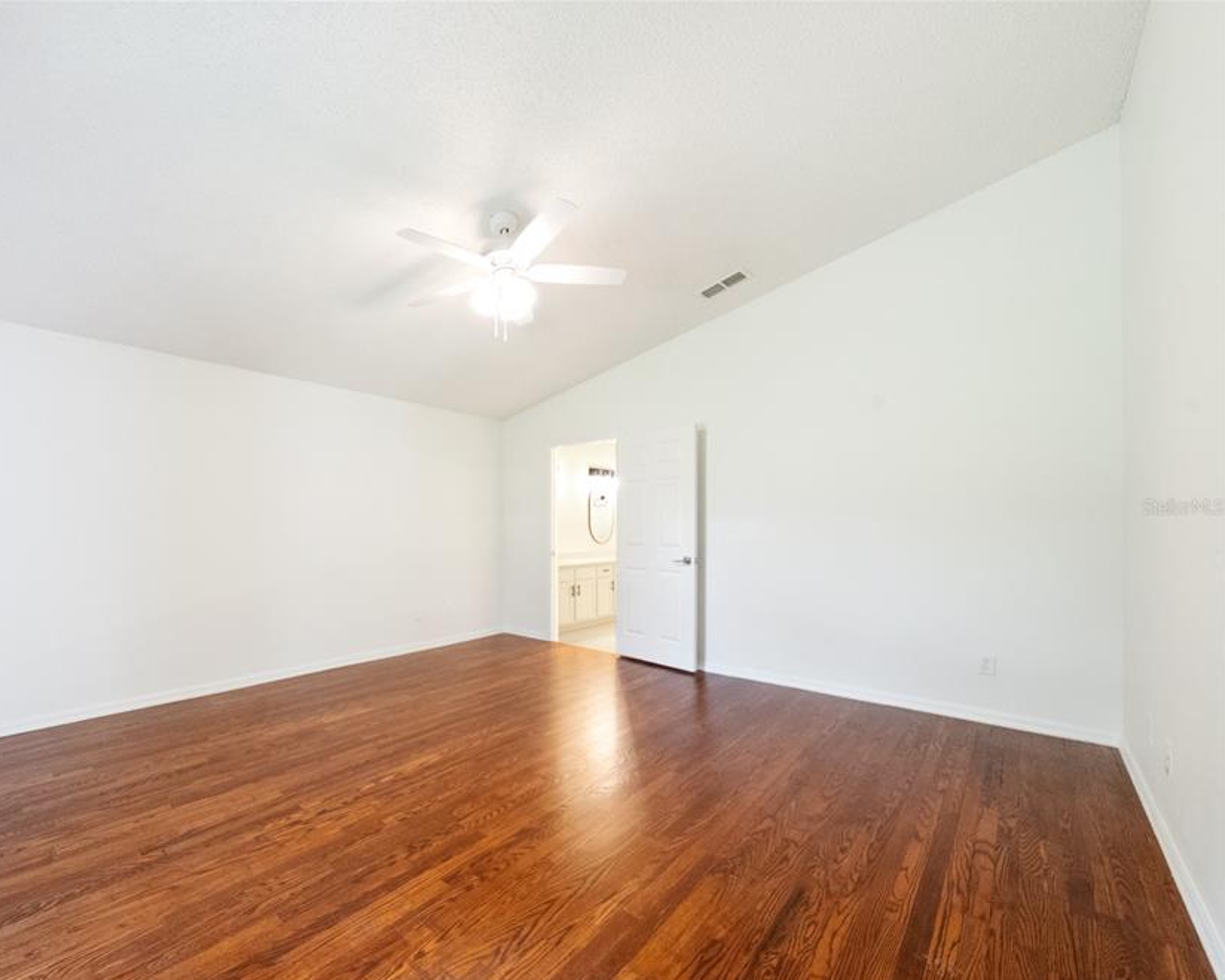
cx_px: 467
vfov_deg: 87.9
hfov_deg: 98.8
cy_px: 506
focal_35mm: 14
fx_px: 508
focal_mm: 12
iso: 6400
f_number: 9
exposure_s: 1/30
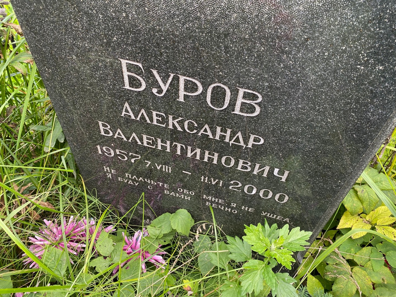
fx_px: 297
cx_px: 198
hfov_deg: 67.3
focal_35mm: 26
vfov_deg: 53.1
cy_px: 148
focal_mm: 4.25
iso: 40
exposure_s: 1/121
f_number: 1.8
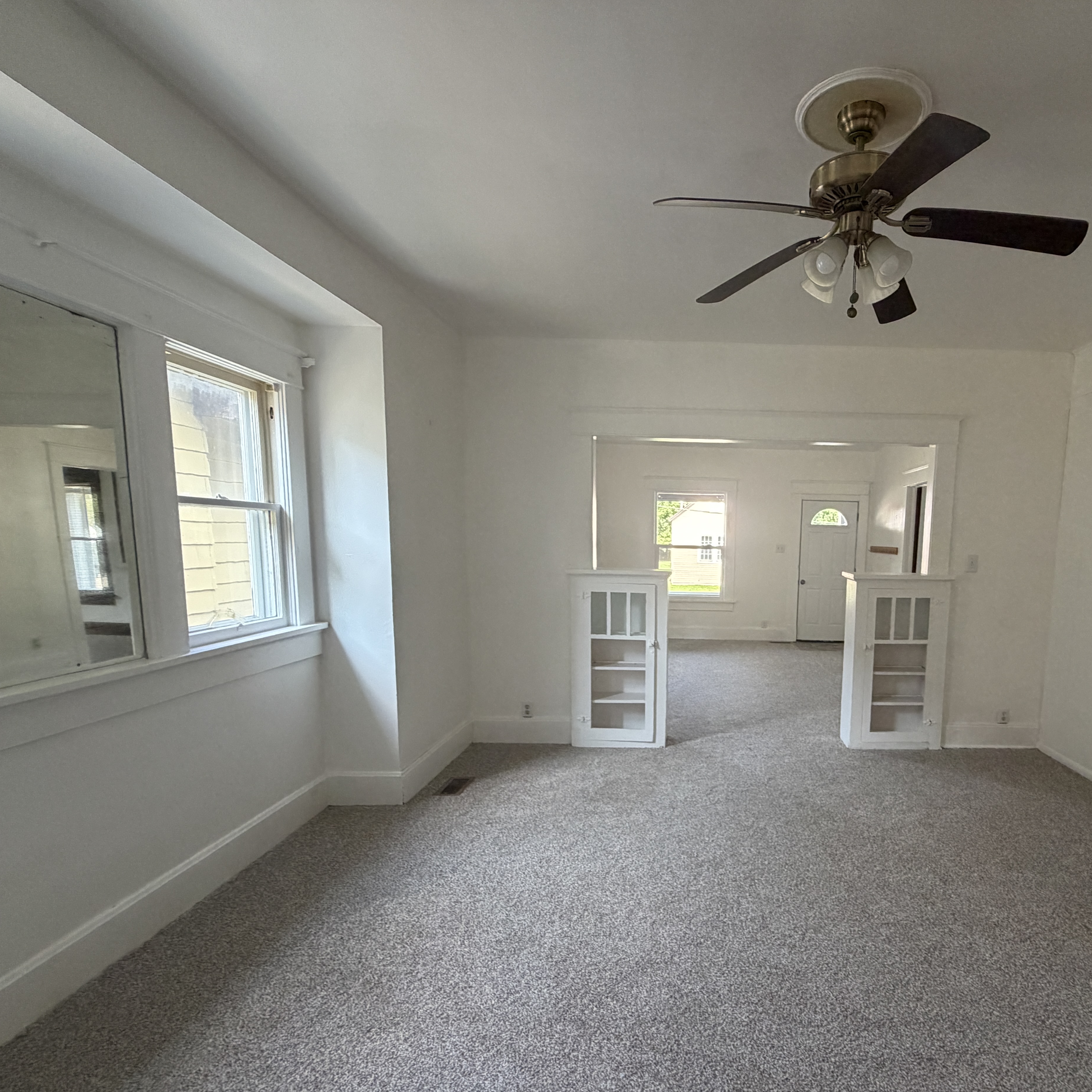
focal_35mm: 19
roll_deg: -0.8
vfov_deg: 77.2
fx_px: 678
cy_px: 626
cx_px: 718
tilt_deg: -5.9
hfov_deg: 75.5
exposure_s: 1/121
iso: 320
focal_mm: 2.22
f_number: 2.2
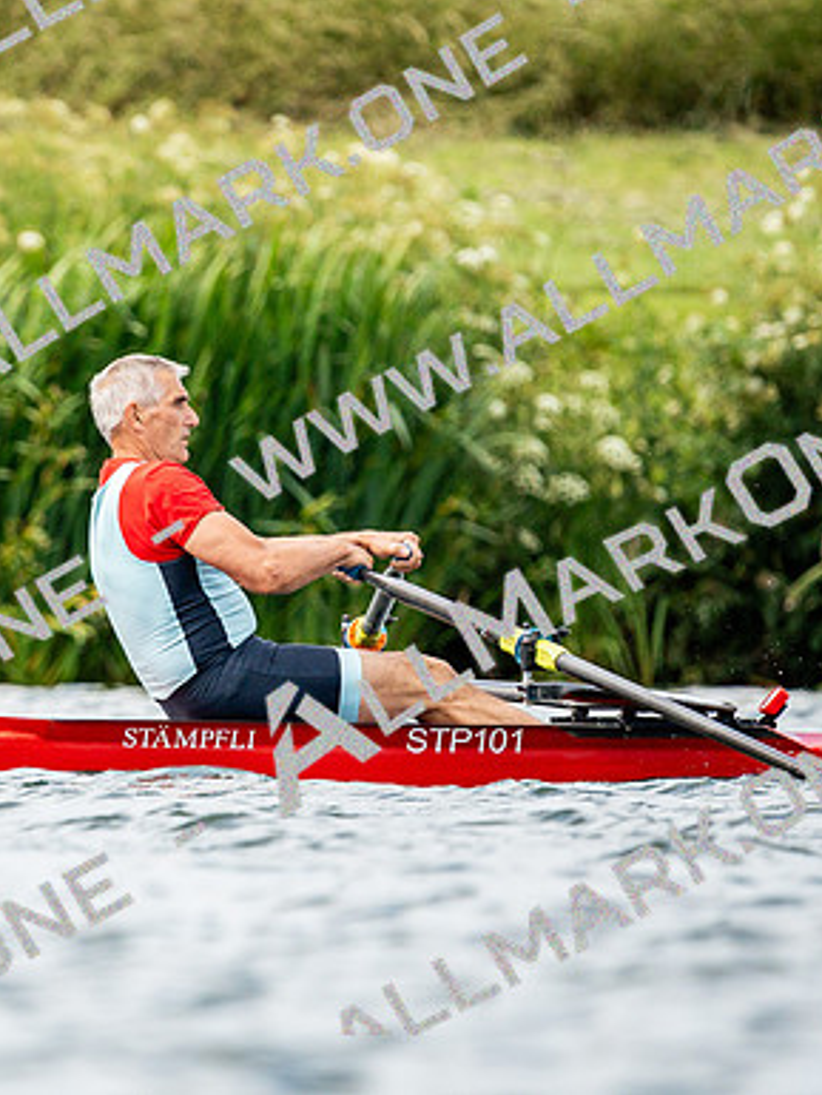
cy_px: 548
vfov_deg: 1.5
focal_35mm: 1304
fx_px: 41264
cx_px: 23
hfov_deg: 1.1
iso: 640
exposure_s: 1/2000
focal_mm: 600
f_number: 6.3
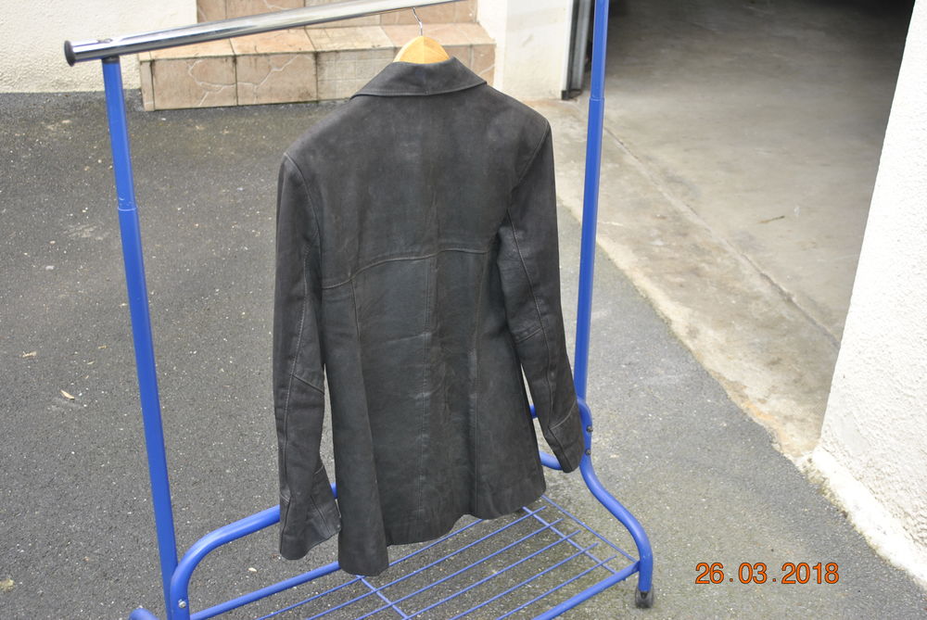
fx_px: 1237
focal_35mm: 48
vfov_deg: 28.1
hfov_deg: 41.1
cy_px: 310
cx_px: 464
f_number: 4.8
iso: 200
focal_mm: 32
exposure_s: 1/60
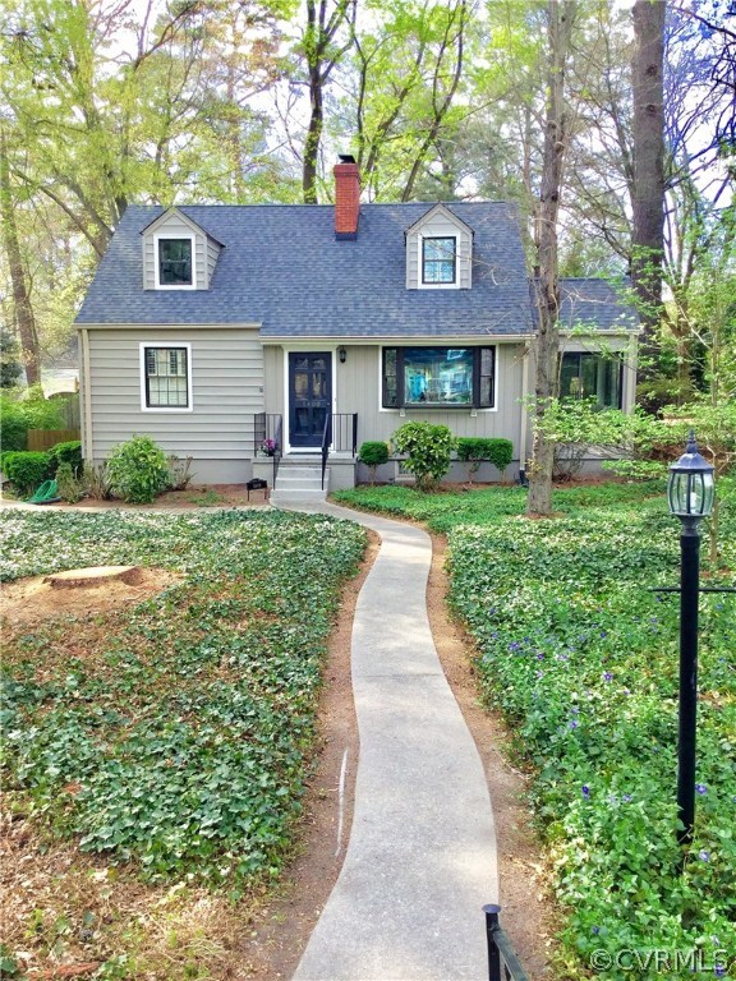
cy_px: 490
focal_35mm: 31
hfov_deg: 45.4
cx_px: 368
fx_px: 879
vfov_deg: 58.4
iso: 25
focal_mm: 3.3
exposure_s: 1/164
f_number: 2.4
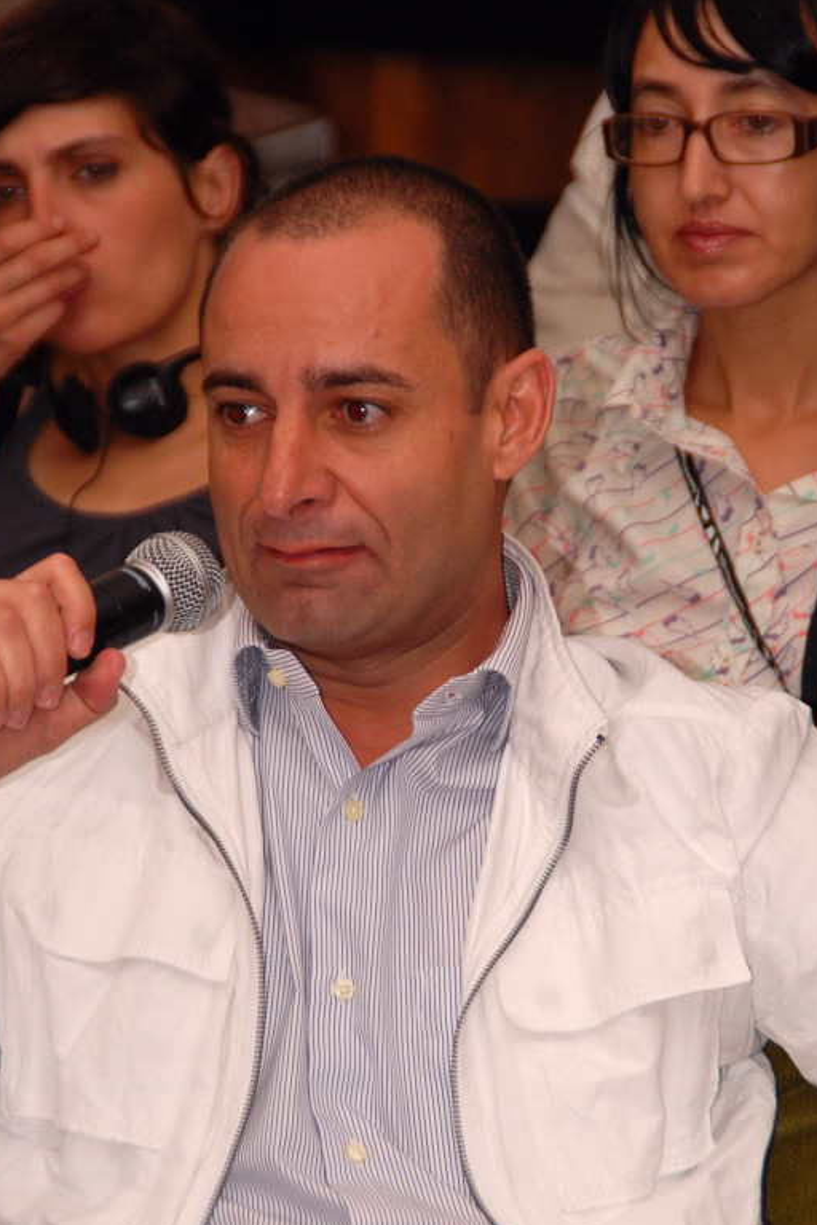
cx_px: 399
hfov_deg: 21.2
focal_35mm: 64
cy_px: 724
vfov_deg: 31.3
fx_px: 2178
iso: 400
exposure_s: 1/125
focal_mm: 32
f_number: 4.2
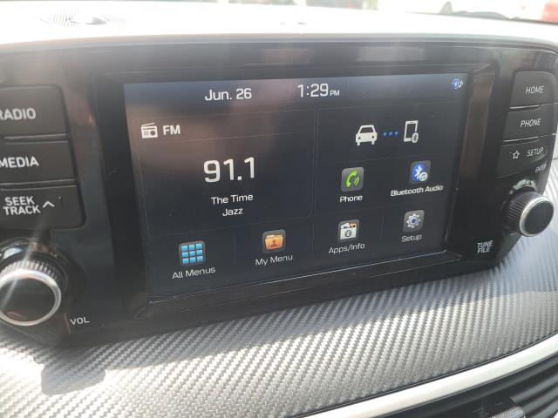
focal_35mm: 26
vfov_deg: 53.1
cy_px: 209
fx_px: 419
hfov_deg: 67.3
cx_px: 279
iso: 40
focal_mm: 5.4
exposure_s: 1/185
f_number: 1.8
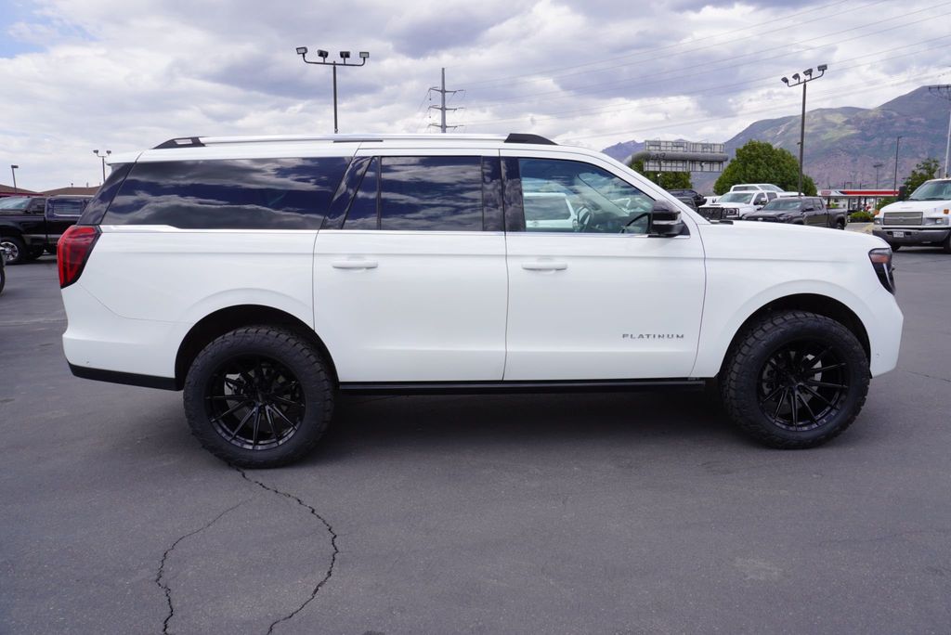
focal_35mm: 24
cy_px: 318
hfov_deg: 73.7
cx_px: 476
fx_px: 634
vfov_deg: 53.2
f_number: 9
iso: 100
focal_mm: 16
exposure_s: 1/125
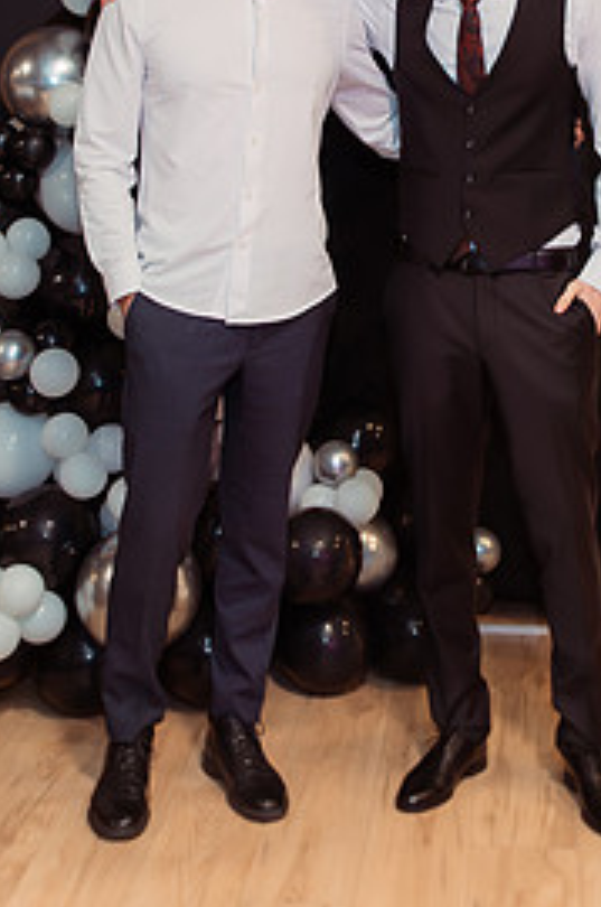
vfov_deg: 27.8
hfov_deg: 19.3
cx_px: 442
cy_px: 94
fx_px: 1760
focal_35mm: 70
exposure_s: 1/125
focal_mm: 24
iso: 3200
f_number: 3.2
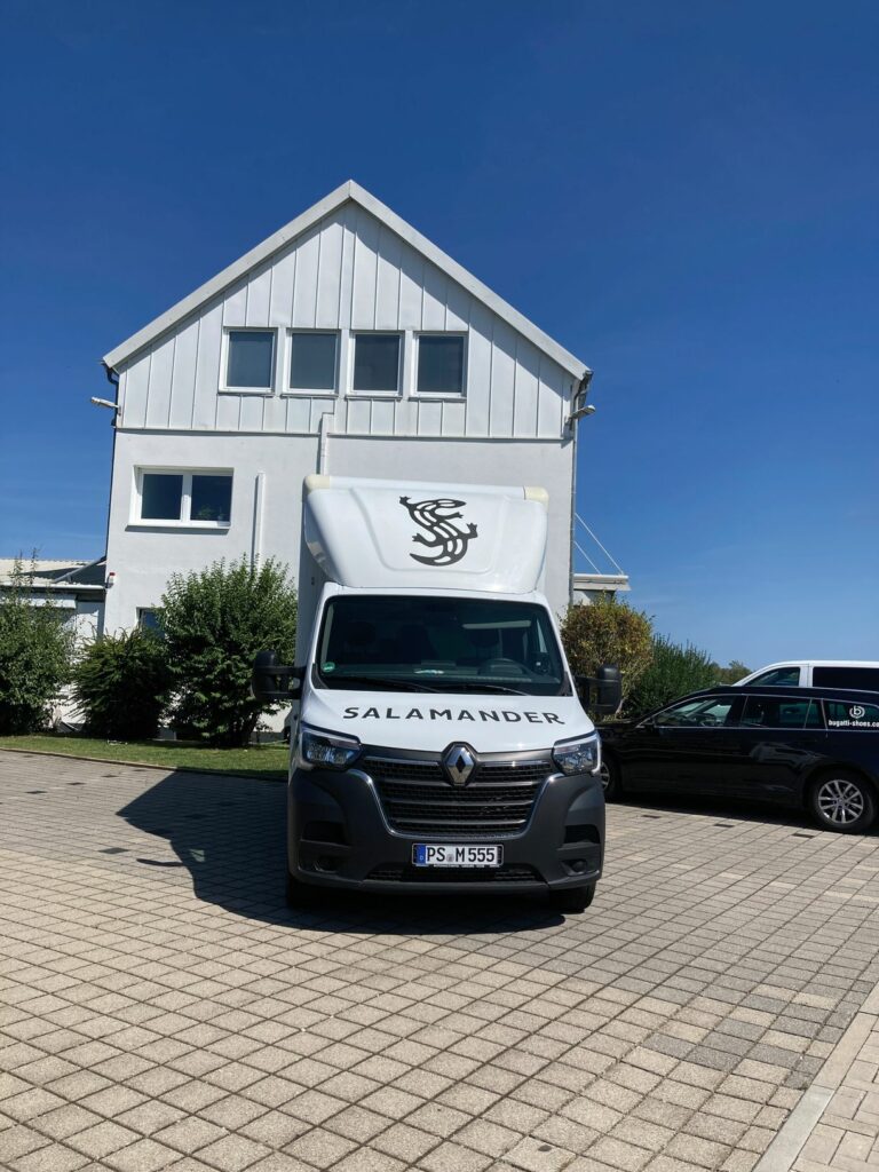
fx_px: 948
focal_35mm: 28
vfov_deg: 63.4
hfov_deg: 49.7
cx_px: 440
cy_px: 586
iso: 20
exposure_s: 1/3472
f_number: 1.8
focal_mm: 3.99
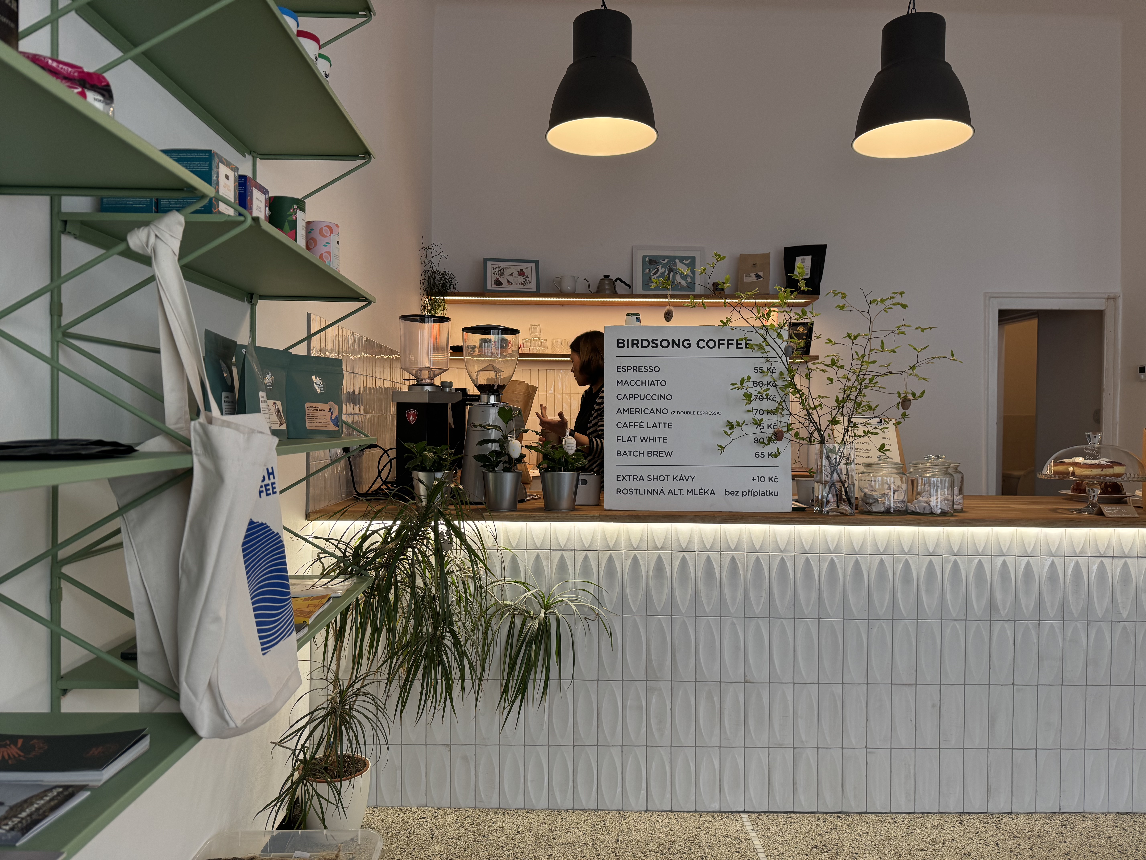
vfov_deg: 56.8
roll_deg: -0.3
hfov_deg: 71.6
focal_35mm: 24
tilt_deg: -0.4
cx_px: 573
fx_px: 795
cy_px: 430
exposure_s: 1/121
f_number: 1.78
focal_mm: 6.76
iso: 125
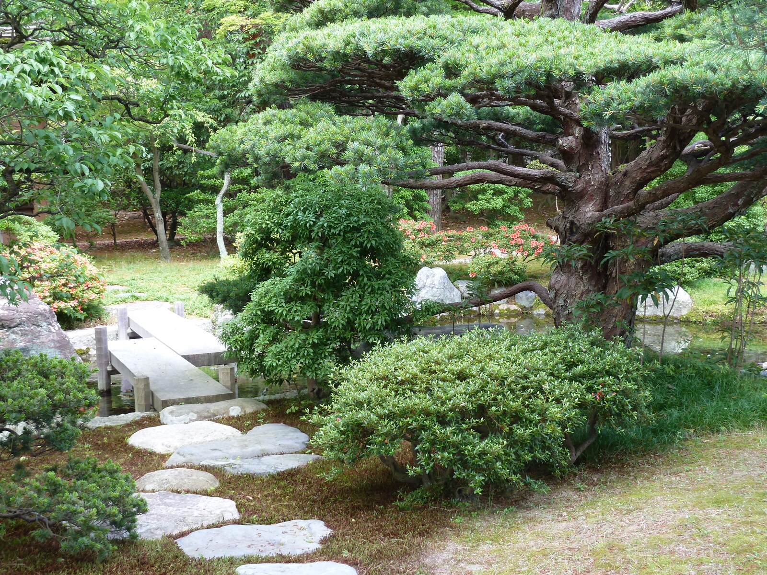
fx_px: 1152
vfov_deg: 28.0
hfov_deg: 36.8
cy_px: 288
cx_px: 384
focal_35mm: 52
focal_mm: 8.5
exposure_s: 1/30
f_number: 3.8
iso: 125
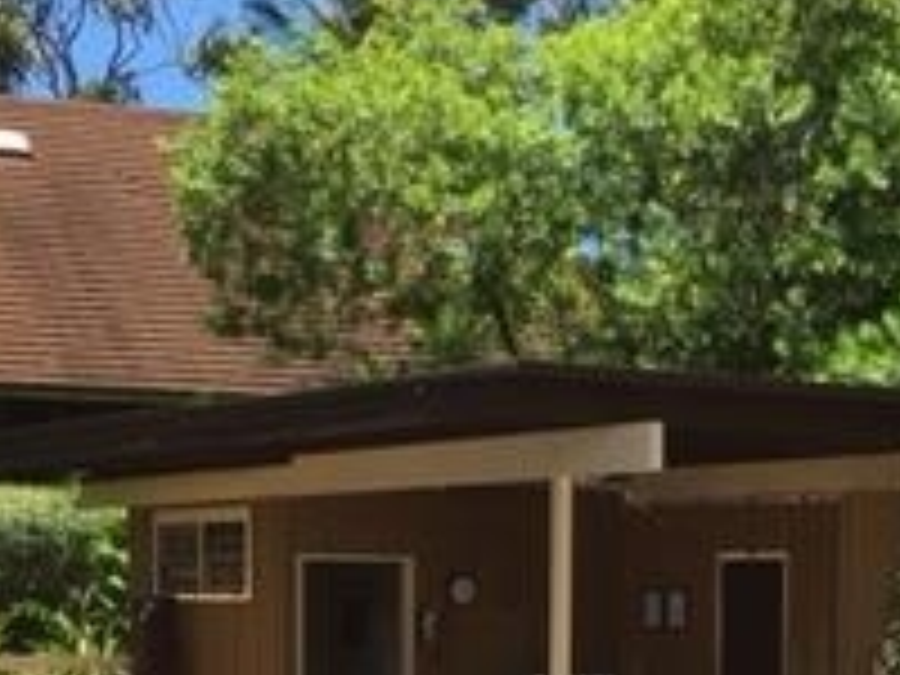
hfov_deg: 21.0
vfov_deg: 15.2
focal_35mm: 93
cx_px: 626
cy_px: 855
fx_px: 2418
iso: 25
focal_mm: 4.15
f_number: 2.2
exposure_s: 1/894
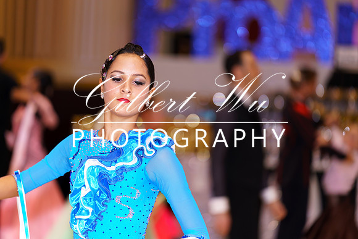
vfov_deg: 8.2
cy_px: 120
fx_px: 1661
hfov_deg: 12.3
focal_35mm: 167
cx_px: 179
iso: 640
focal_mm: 167
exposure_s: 1/200
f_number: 2.8
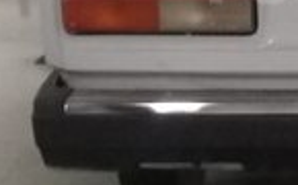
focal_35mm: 150
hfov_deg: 13.4
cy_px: -28
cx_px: 403
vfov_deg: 8.6
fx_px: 1216
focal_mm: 3.3
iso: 200
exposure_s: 1/17
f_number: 2.2
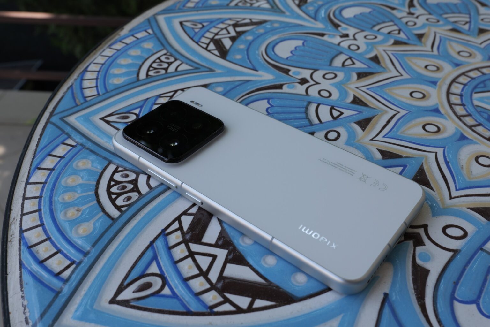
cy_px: 164
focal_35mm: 33
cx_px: 245
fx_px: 449
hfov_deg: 57.2
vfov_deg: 40.0
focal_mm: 33
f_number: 13
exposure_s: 1/60
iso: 320
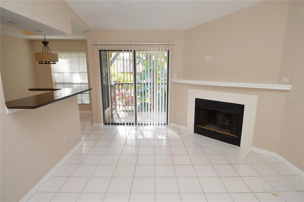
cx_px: 152
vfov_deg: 67.3
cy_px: 101
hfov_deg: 90.1
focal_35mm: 18
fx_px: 152
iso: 400
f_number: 4
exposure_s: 1/60
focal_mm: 12
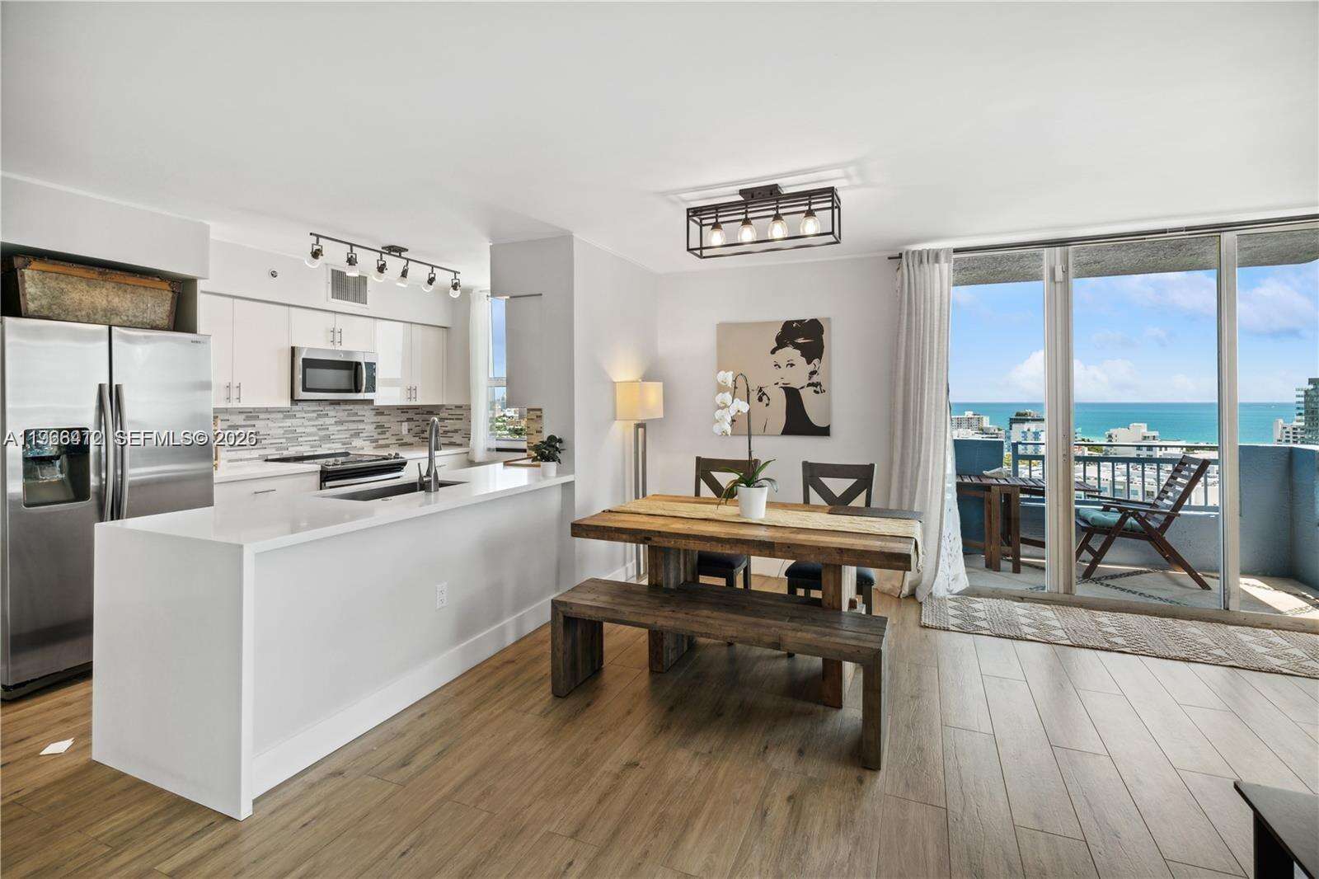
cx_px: 660
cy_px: 440
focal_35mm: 16
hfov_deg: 96.7
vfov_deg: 73.7
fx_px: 586
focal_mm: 16
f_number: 9
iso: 200
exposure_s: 1/60
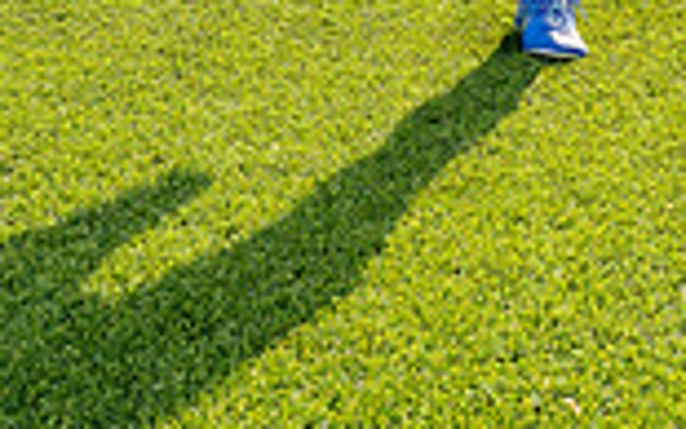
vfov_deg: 8.8
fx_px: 2600
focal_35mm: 139
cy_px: -500
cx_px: 500
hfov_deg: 15.0
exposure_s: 1/250
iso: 320
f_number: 10
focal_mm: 47
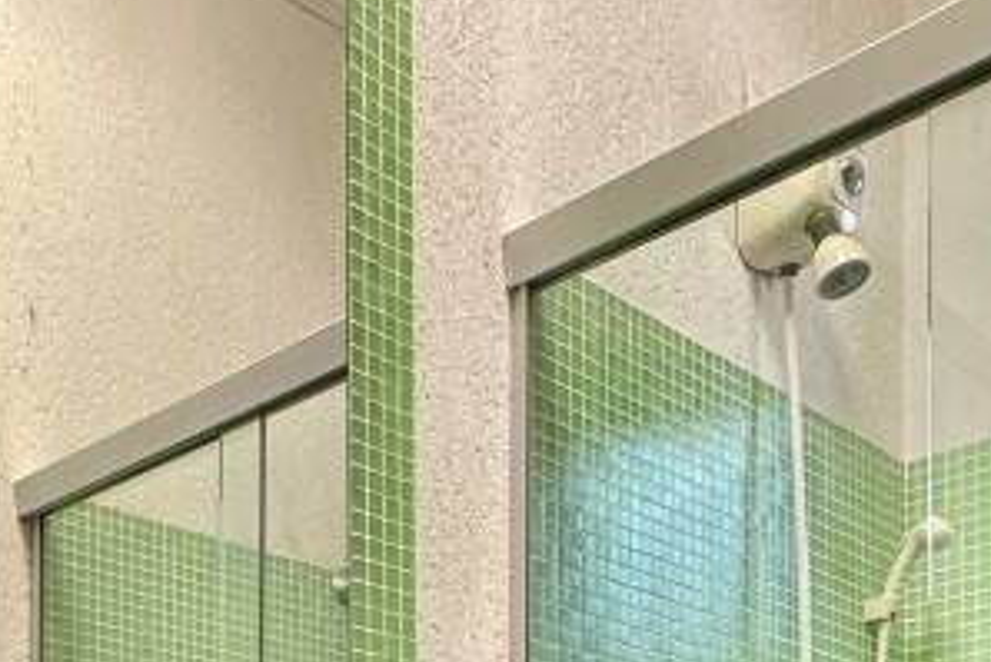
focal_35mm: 50
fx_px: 1377
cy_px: 958
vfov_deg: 22.7
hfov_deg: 39.1
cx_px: 329
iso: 200
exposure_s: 1/120
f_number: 2.2
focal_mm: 2.22
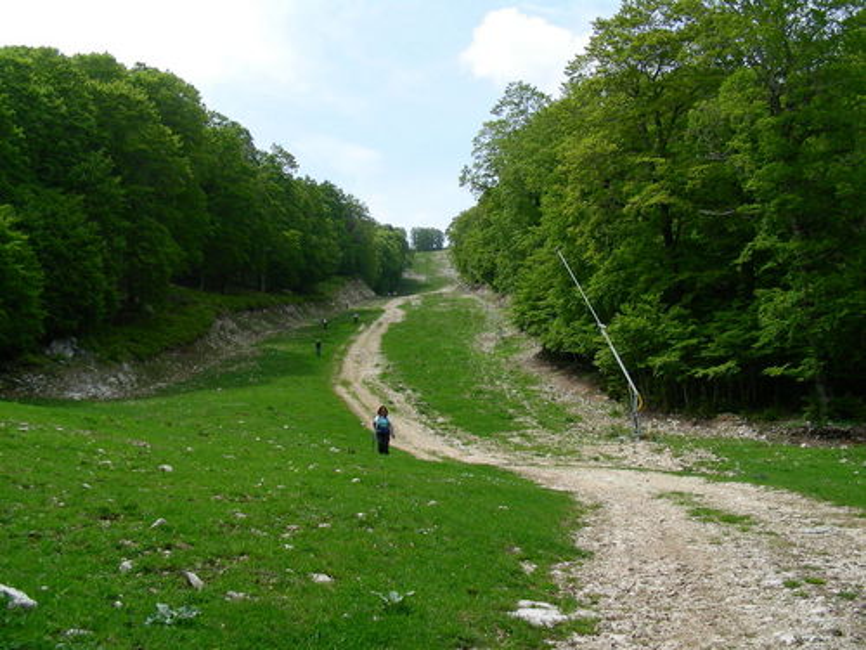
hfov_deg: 49.0
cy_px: 325
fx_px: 951
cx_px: 433
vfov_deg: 37.7
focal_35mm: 38
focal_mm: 6.3
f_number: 4
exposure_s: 1/637
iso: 50
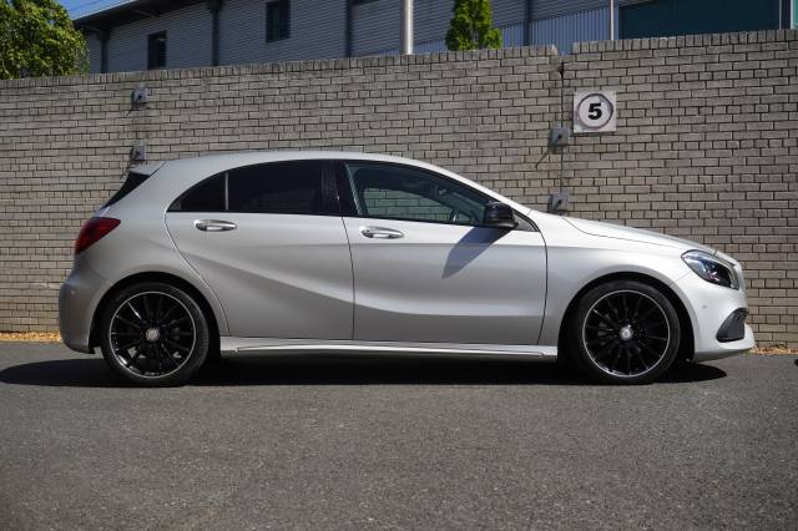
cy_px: 266
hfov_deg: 46.4
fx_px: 930
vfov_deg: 31.9
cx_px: 399
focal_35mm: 42
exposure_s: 1/250
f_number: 6.3
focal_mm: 28
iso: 100
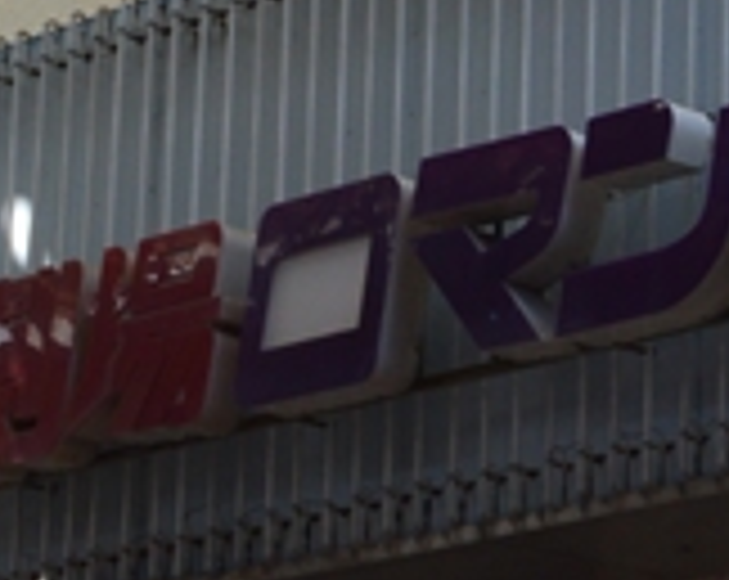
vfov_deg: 7.8
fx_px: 4221
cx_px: 1066
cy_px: 591
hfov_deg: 9.6
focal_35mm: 196
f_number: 9
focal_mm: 22
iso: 400
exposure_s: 1/200
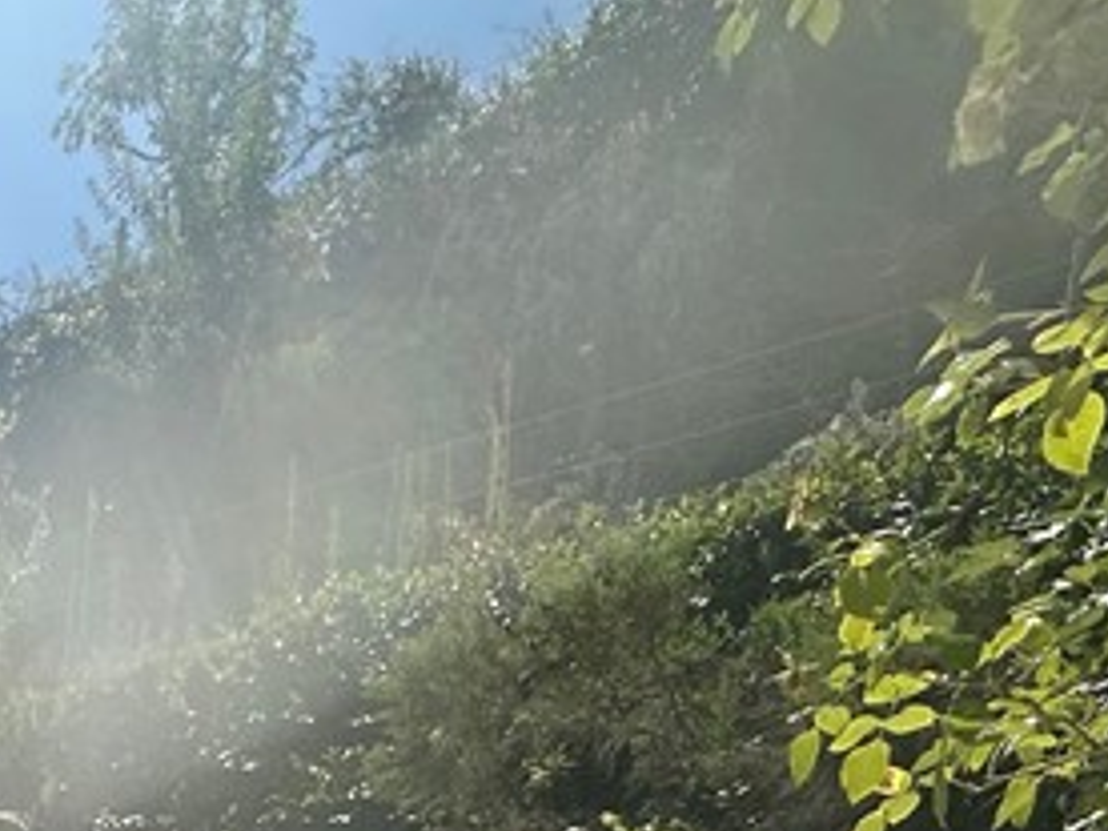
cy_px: 1405
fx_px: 1664
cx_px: -261
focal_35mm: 52
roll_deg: -3.8
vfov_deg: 21.1
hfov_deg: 30.5
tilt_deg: -5.0
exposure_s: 1/3040
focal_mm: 2.22
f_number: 2.2
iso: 50
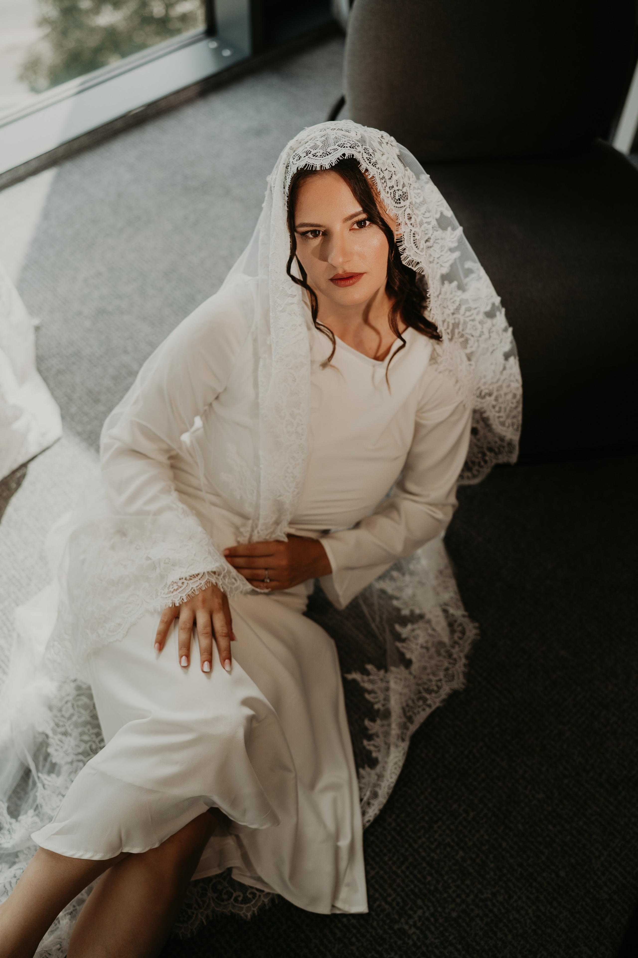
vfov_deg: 54.4
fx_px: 930
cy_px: 479
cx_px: 319
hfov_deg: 37.9
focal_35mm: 35
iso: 320
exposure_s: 1/1000
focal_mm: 35
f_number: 2
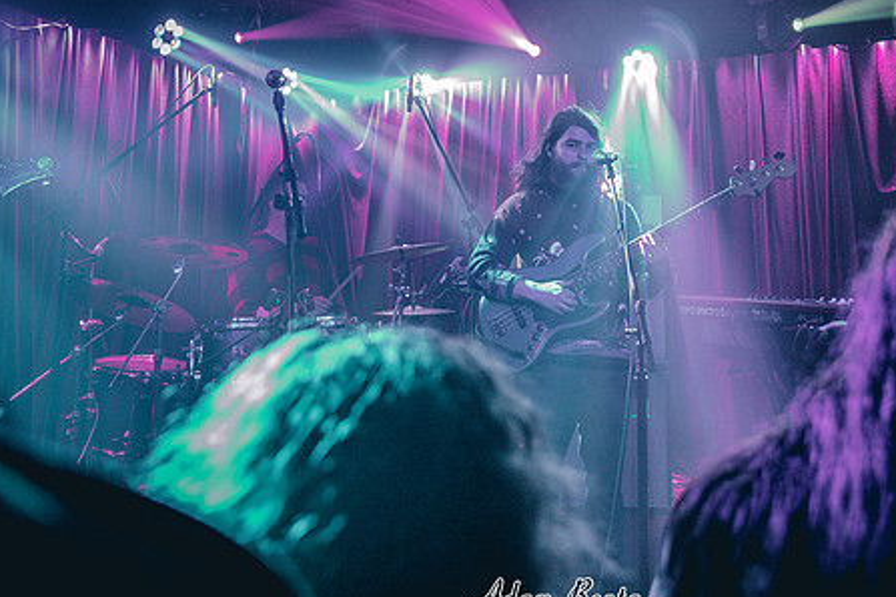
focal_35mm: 42
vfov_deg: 31.2
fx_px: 1045
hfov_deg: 46.0
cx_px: 561
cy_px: 136
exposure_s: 1/160
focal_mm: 24
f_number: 2.8
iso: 3200
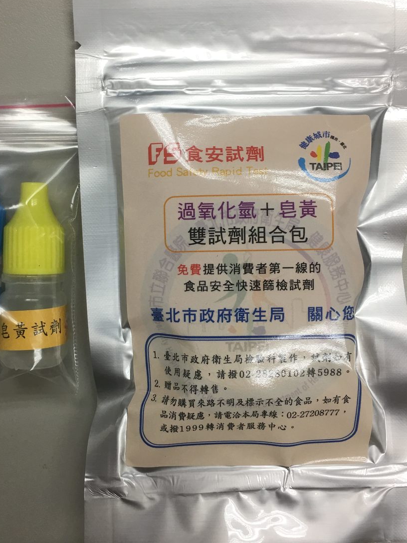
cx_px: 165
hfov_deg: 35.8
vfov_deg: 46.8
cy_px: 255
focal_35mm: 40
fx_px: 627
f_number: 2.2
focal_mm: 4.15
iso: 32
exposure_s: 1/40
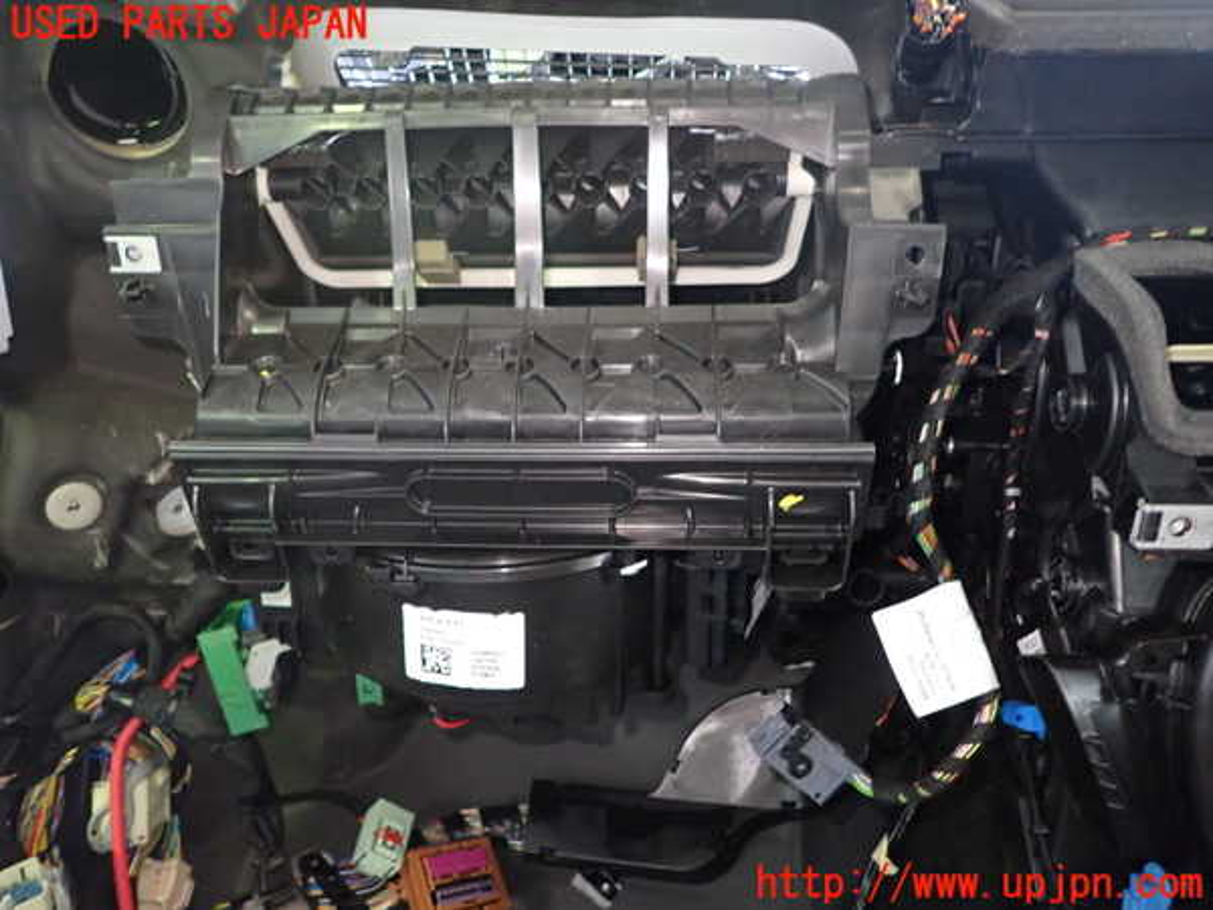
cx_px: 606
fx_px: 876
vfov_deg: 54.9
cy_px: 455
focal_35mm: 25
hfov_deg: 69.4
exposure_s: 1/20
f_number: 2
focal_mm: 4.5
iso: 800
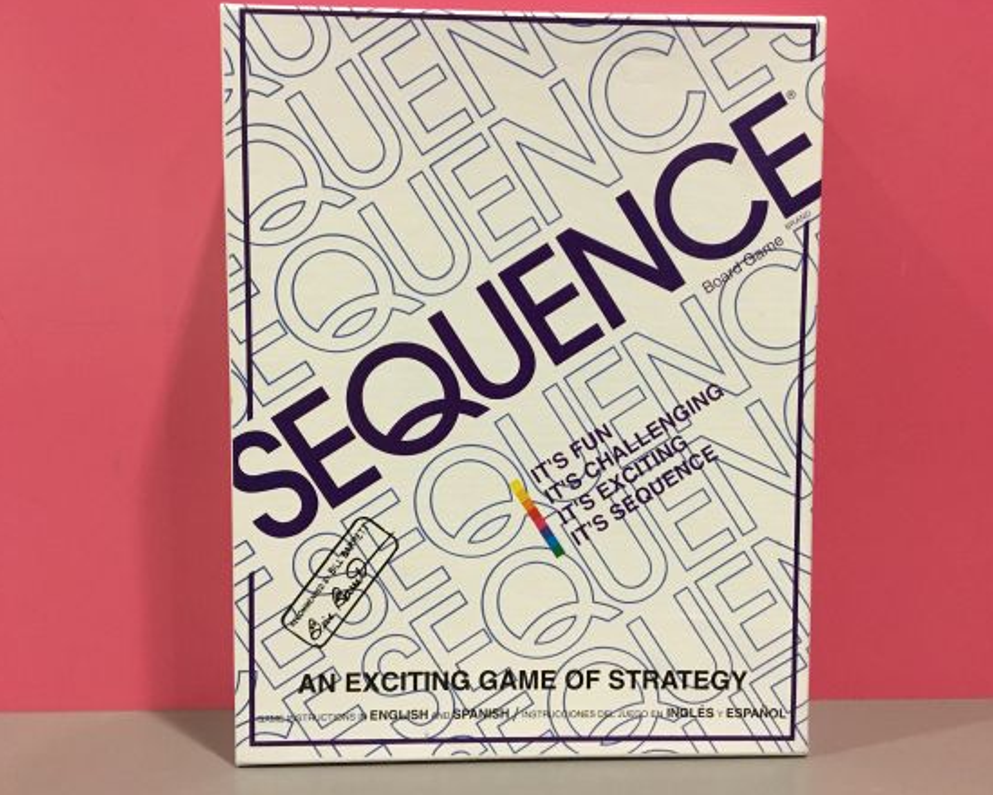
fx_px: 970
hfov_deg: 54.2
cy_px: 394
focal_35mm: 33
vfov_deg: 44.5
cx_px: 531
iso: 200
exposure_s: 1/33
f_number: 2.4
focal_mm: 3.3
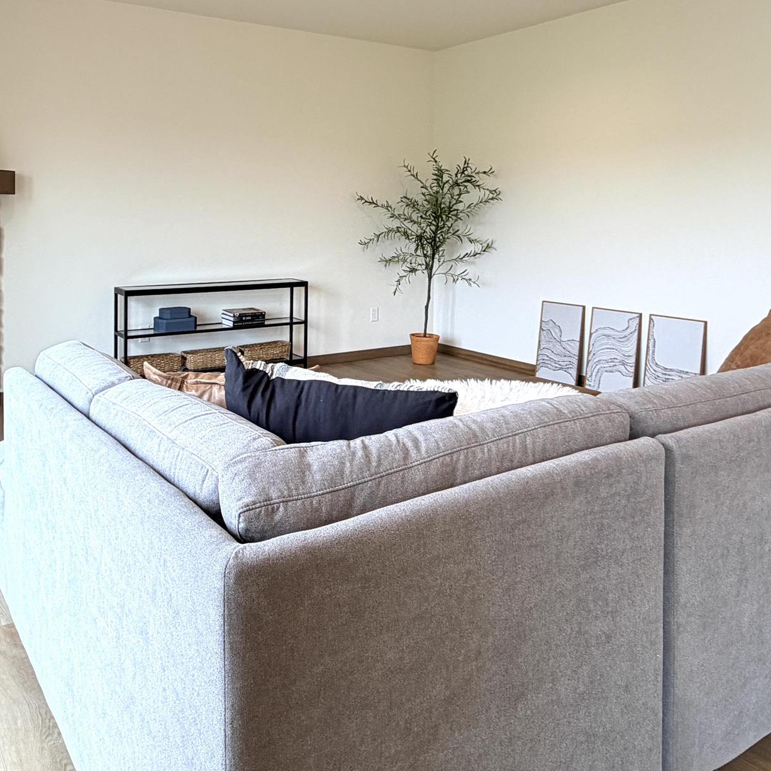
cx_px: 364
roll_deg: +0.0
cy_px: 223
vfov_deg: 51.0
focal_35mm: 31
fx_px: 781
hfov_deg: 52.5
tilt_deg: -0.3
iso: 80
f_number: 2.2
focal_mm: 2.22
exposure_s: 1/120
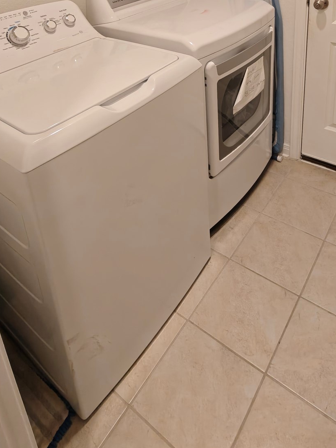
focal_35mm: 28
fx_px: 362
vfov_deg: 54.5
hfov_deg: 49.7
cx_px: 184
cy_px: 38
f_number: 2
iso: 1000
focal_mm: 2.3
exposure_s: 1/120
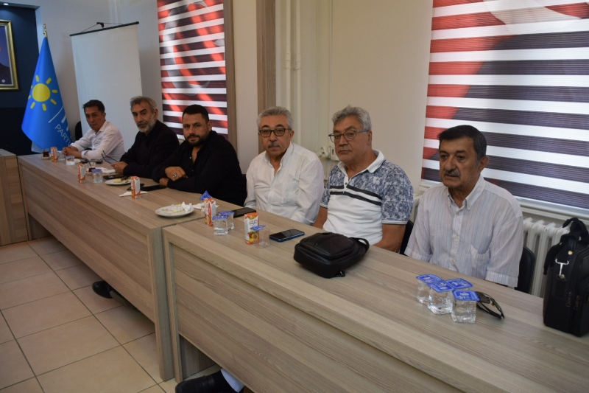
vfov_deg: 47.9
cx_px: 294
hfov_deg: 67.4
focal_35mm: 27
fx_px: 442
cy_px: 196
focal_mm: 18
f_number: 4
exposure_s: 1/60
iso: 560
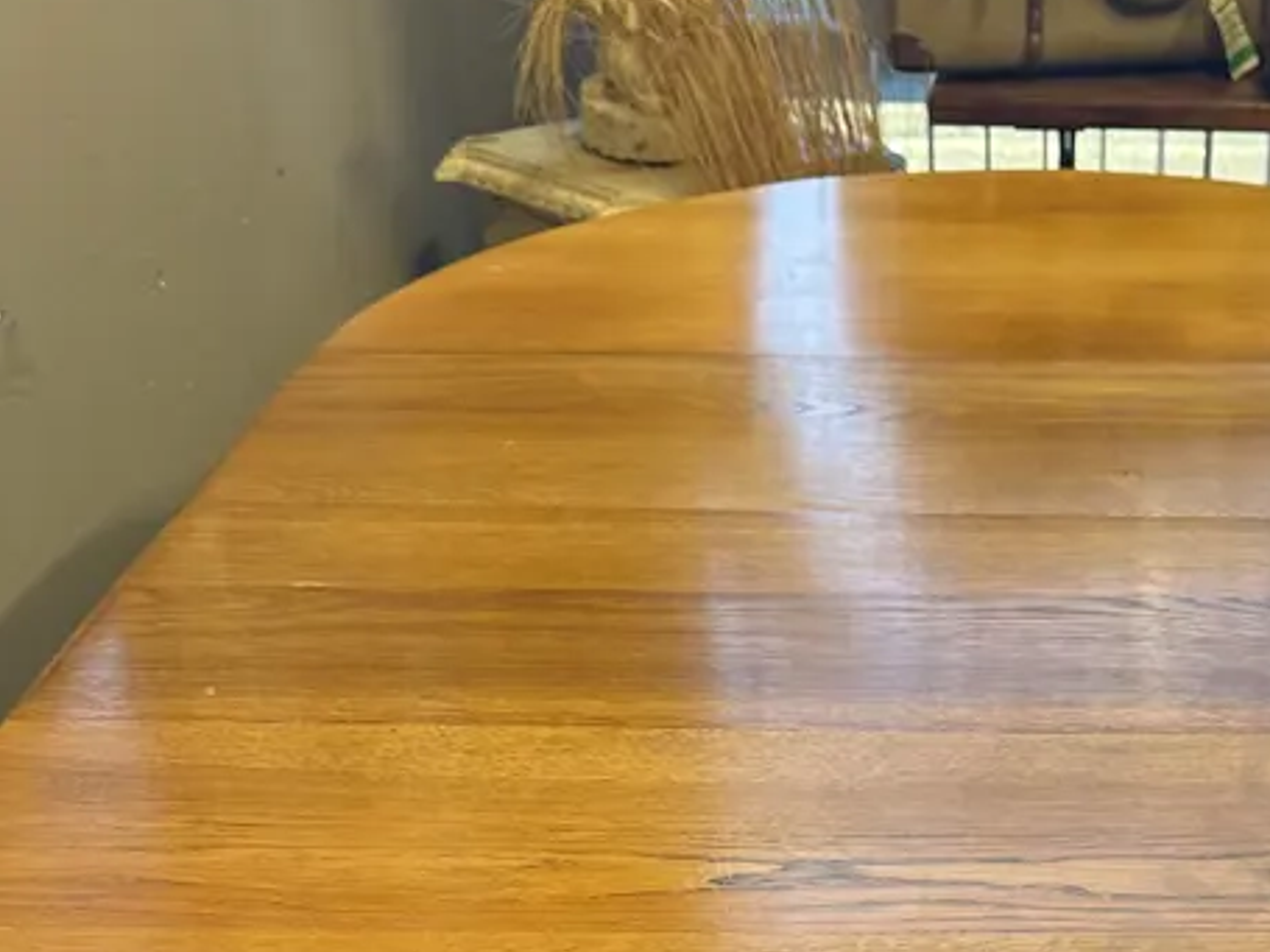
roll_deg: -1.5
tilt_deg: -37.8
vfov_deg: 24.9
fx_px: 1981
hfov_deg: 34.2
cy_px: 1075
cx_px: 1069
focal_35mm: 54
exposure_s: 1/100
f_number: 1.78
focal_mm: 6.86
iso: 160
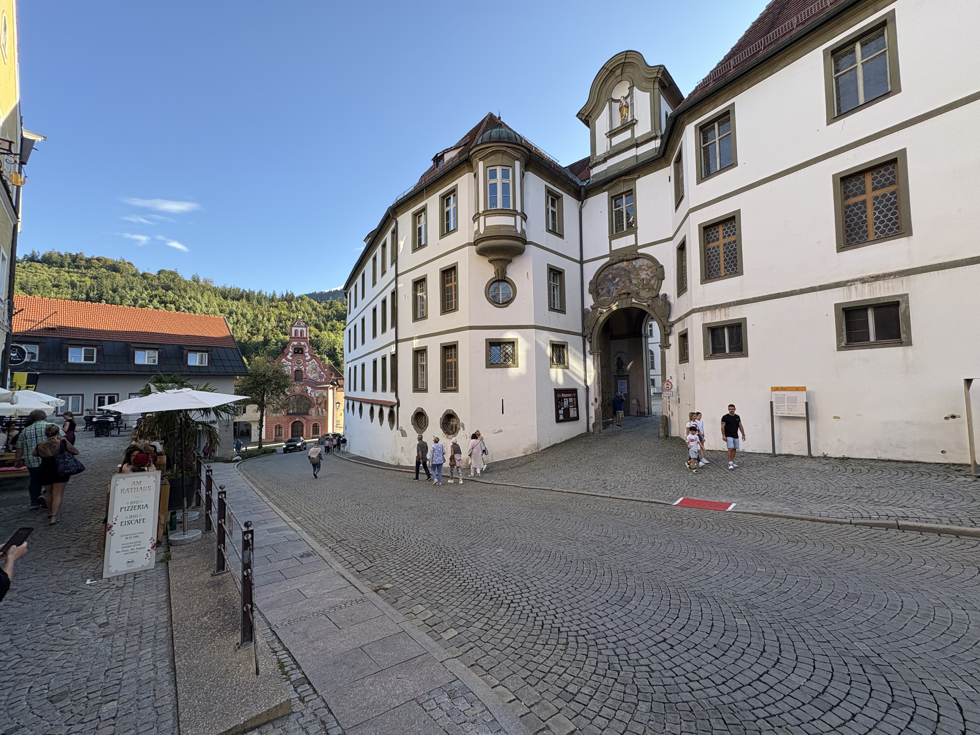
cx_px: 490
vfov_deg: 85.7
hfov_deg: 102.1
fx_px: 396
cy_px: 368
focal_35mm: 14
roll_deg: +1.0
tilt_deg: +4.0
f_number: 2.2
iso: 50
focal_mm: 2.22
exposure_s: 1/405
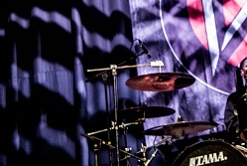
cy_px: -14
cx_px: 333
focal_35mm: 104
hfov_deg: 18.1
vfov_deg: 13.0
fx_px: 715
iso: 800
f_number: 2.8
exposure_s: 1/80
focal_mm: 36
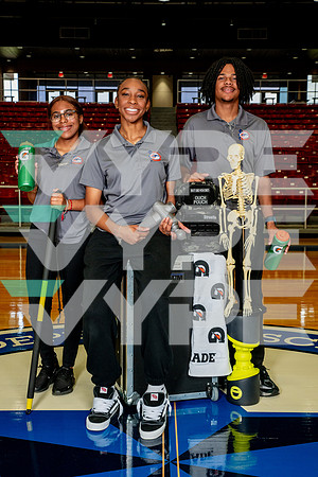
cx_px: 159
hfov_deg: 29.2
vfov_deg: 42.7
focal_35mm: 46
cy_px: 238
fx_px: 609
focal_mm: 46
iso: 800
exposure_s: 1/200
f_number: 7.1
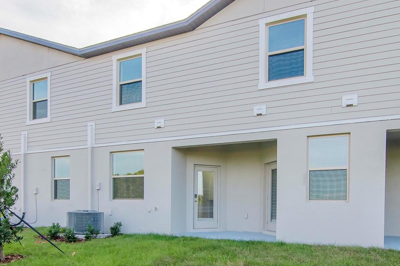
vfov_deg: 50.3
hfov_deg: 72.0
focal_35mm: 25
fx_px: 275
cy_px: 187
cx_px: 214
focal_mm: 11
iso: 640
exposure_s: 1/400
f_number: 7.1
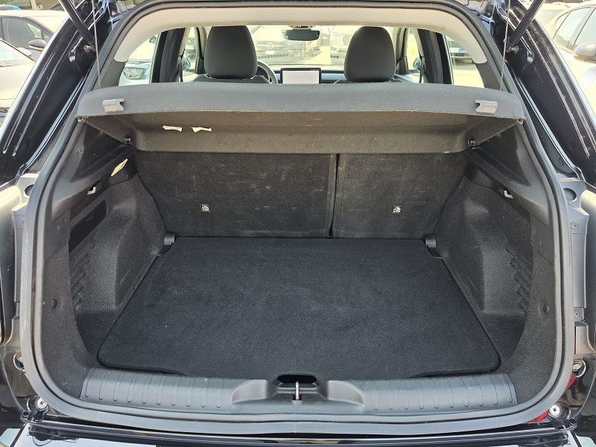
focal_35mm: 23
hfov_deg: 73.9
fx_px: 396
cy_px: 224
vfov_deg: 58.9
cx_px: 298
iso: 20
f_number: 1.4
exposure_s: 1/180
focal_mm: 6.5
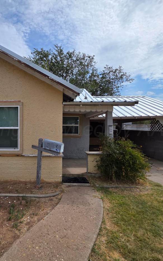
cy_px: 130
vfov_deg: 88.0
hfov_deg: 58.1
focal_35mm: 19
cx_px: 35
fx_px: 135
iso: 40
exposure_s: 1/4217
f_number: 1.9
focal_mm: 2.2
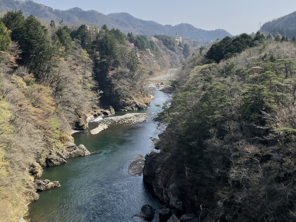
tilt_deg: -2.9
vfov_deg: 33.1
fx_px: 368
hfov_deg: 43.8
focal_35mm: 43
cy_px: 64
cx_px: 139
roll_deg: +0.2
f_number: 1.6
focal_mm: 4.2
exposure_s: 1/4292
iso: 32
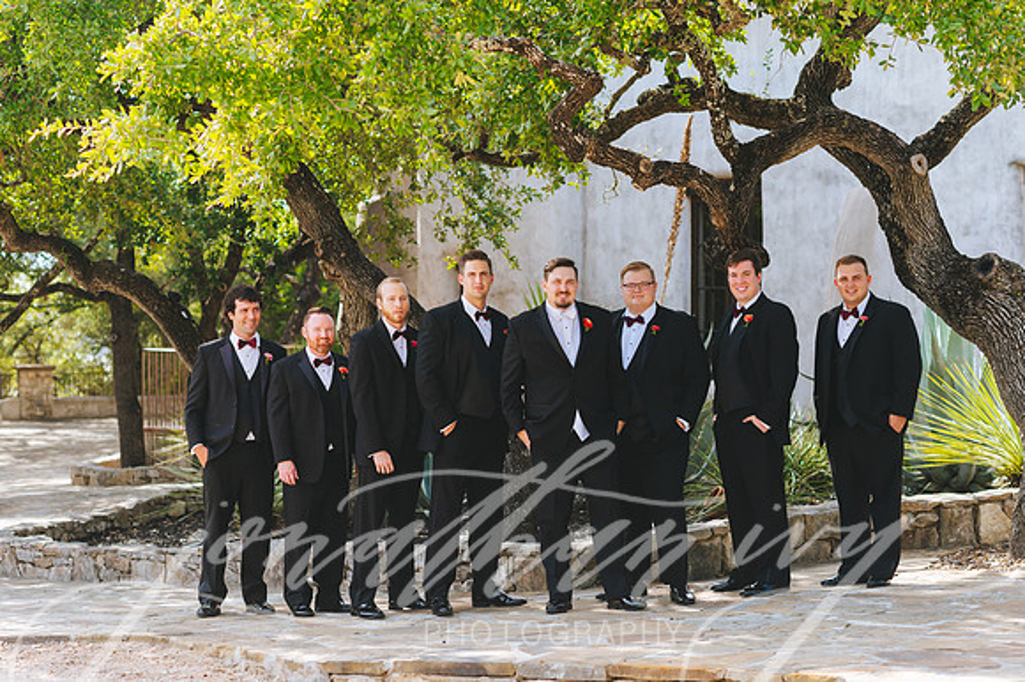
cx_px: 512
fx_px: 2419
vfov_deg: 16.1
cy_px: 341
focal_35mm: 85
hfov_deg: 23.9
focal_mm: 85
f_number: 3.5
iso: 320
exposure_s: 1/1250
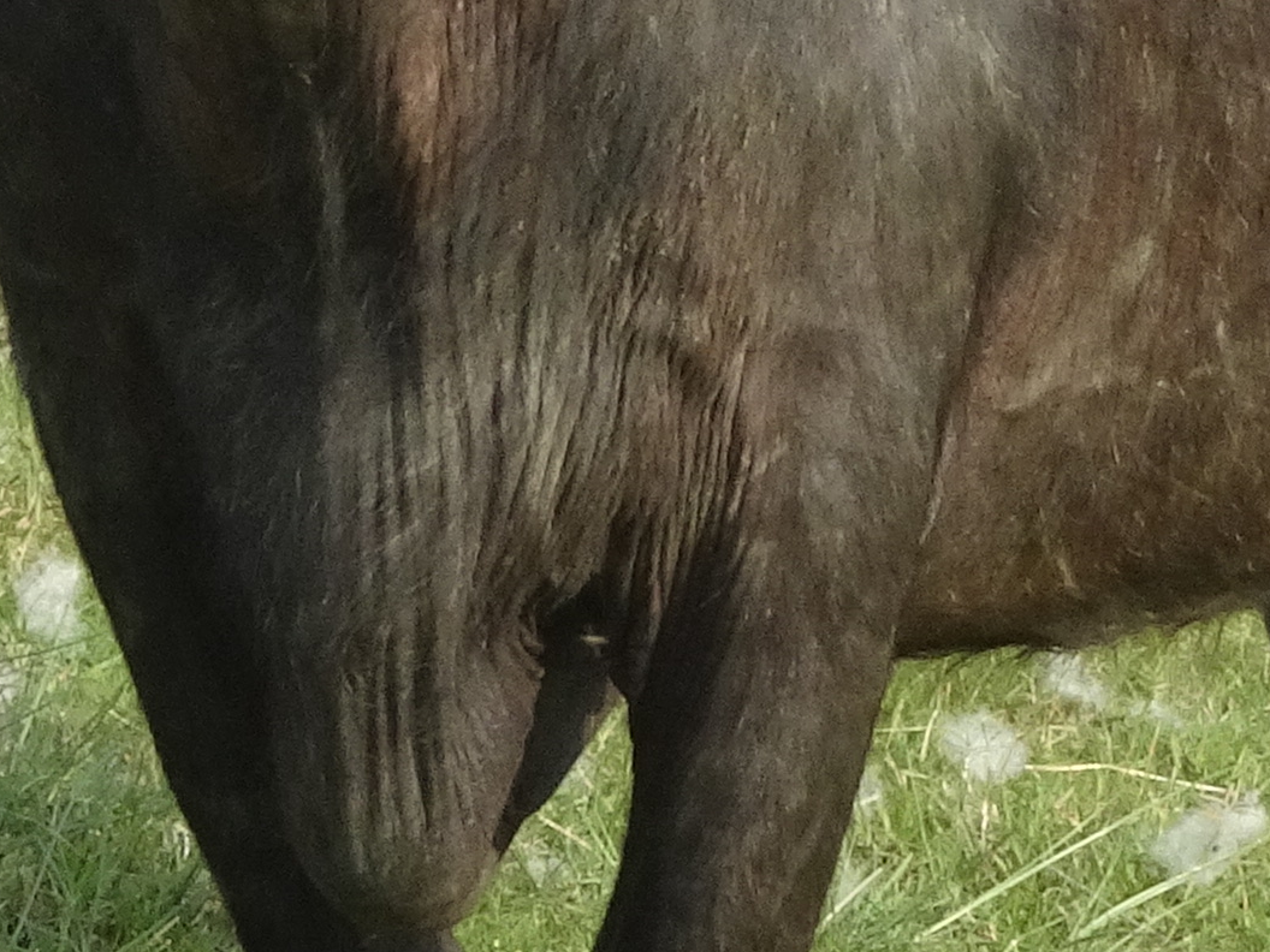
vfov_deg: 2.4
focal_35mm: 626
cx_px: 793
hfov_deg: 3.2
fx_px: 22967
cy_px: -63
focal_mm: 23.11
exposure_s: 1/160
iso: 125
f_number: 5.6
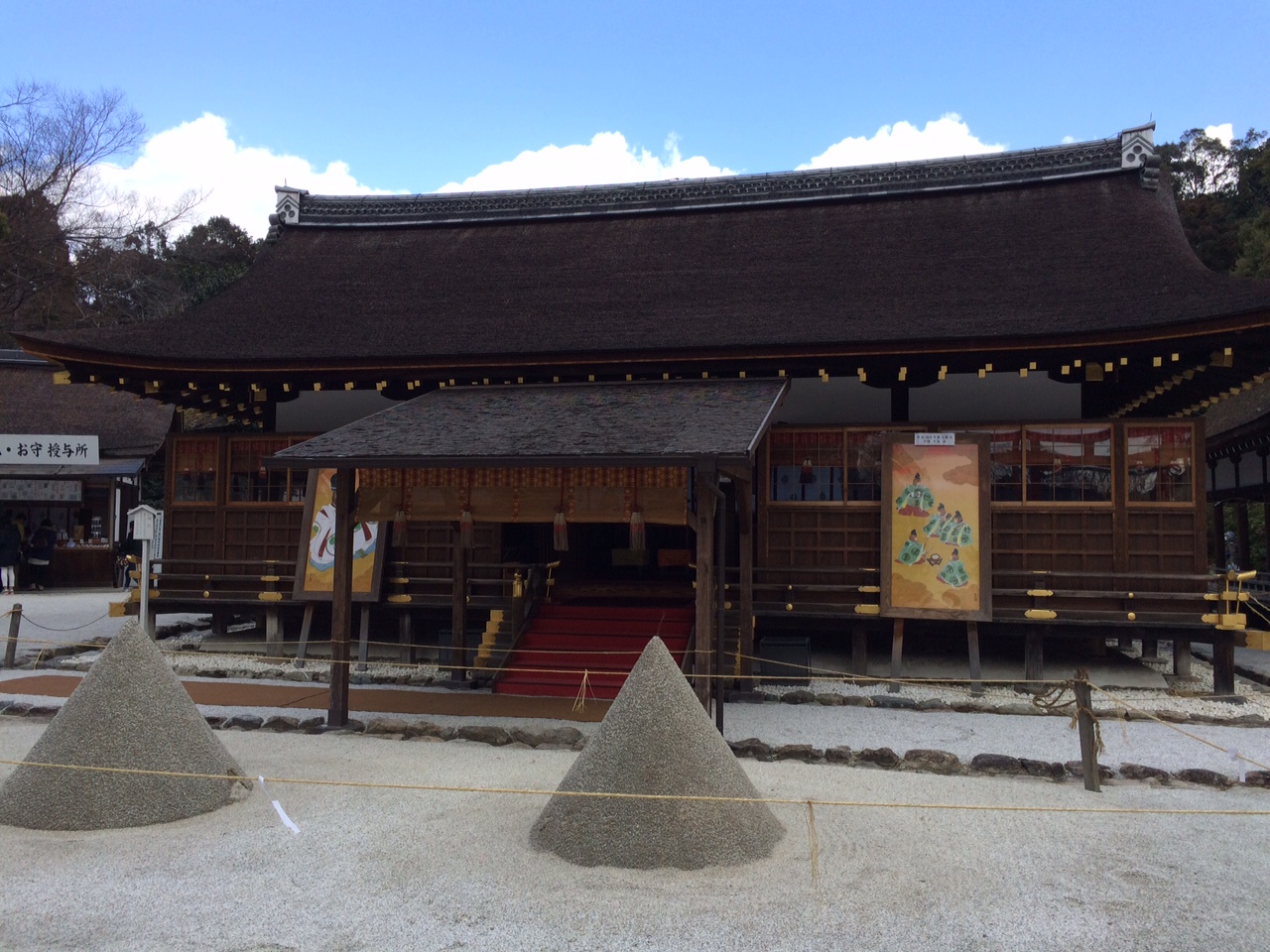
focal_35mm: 29
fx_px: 1064
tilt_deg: +2.3
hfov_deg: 61.7
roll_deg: -1.4
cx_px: 635
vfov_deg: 48.2
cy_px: 476
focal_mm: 4.15
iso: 32
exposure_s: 1/789
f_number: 2.2
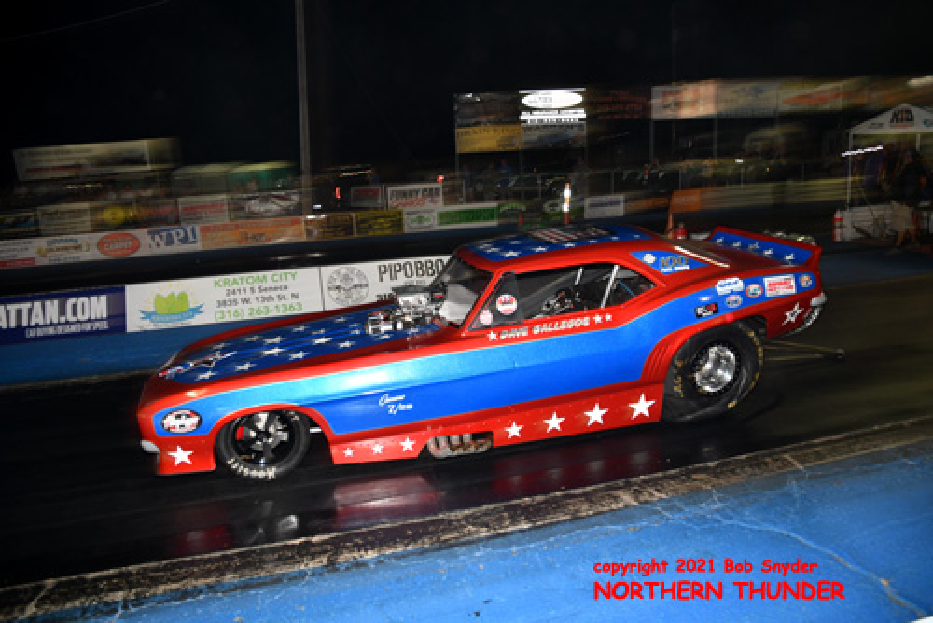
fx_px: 622
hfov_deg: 73.7
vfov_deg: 53.2
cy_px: 312
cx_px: 466
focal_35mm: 24
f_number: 3.5
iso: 500
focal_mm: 16
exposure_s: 1/50
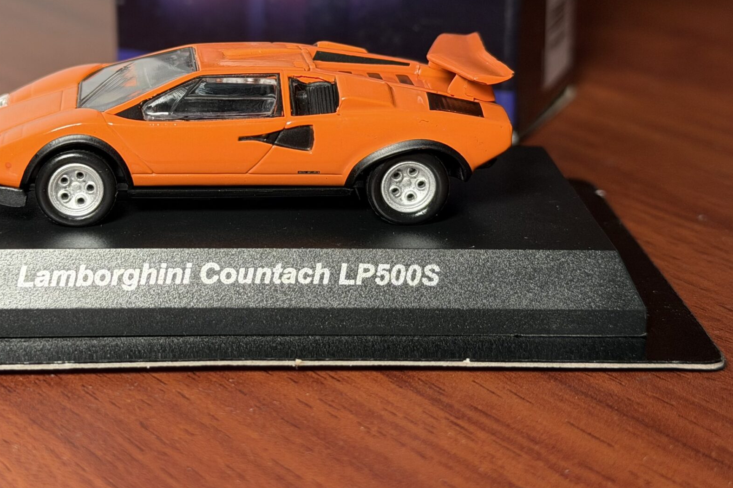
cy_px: 101
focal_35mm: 81
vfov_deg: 16.7
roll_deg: -0.1
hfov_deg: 24.9
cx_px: 231
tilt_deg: -14.9
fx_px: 1649
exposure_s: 1/73
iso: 100
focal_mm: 6.76
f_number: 1.78
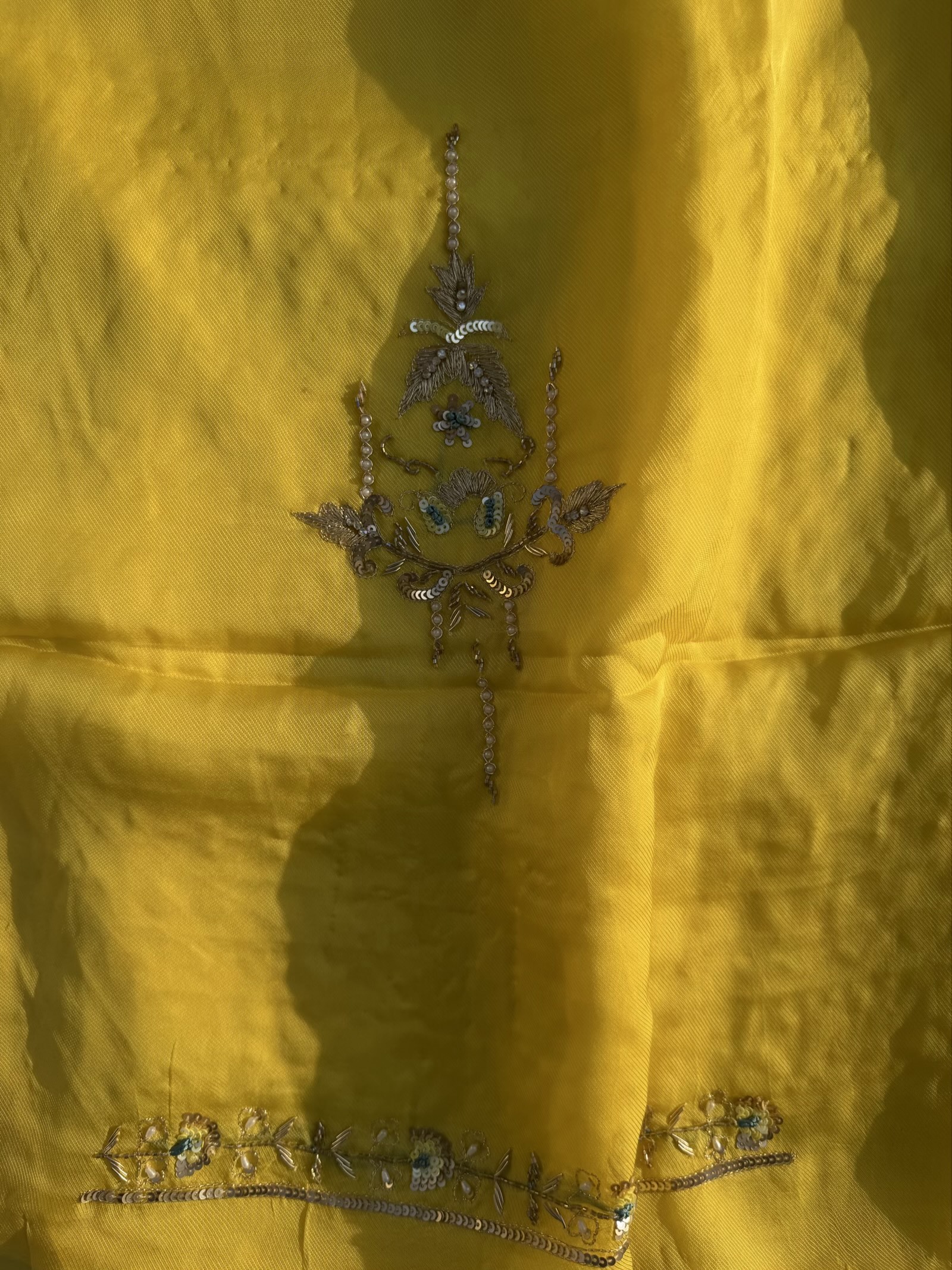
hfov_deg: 56.8
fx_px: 880
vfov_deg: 71.6
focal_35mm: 24
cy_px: 635
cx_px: 476
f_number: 1.78
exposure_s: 1/4975
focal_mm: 6.76
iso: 80
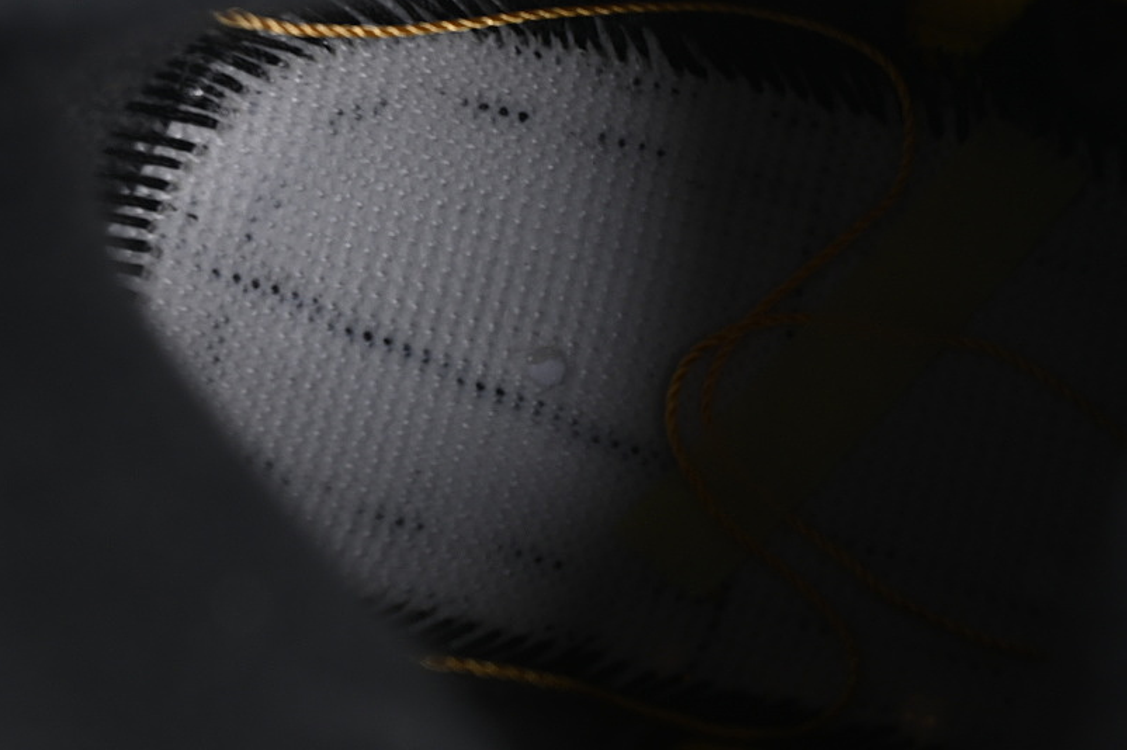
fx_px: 3035
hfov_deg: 21.0
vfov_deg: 14.1
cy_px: 379
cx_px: 729
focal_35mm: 97
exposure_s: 1/80
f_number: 6.3
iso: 160
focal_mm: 48
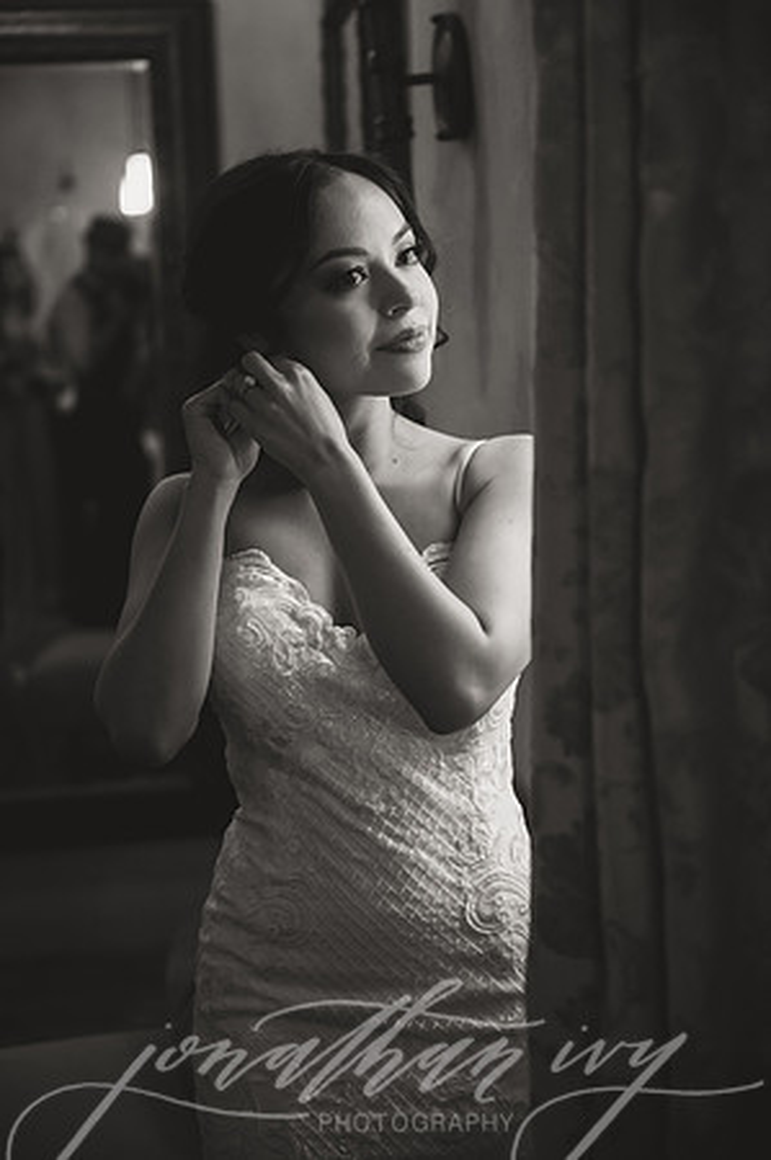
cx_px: 386
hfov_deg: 26.4
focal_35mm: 51
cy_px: 580
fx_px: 1642
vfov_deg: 38.9
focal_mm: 51
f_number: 2.8
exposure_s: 1/800
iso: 2500
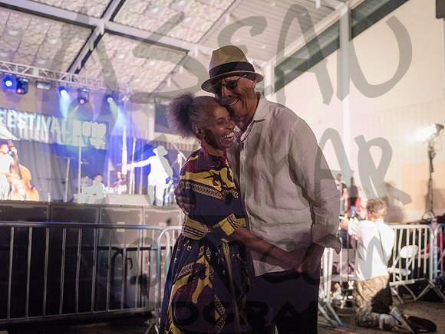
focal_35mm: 39
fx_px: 504
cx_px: 227
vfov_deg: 36.7
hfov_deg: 47.6
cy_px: 189
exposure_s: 1/80
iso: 5000
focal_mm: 32
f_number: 2.8
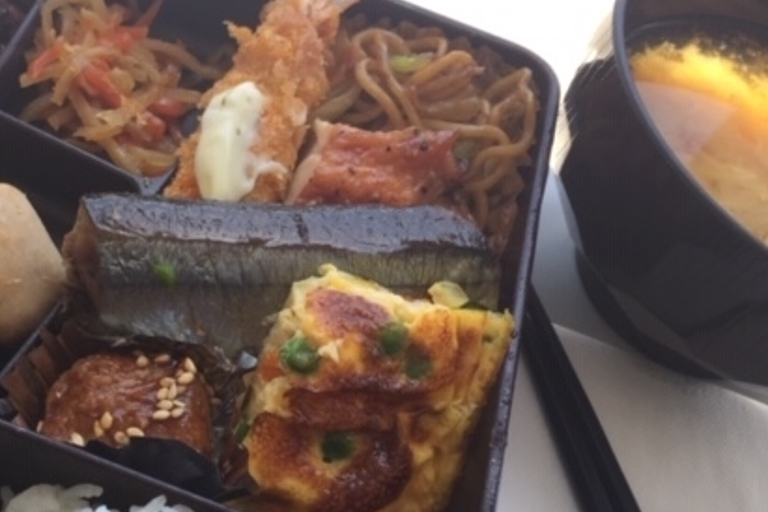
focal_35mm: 47
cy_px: 277
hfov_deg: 41.0
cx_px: 215
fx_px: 1003
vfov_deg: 28.6
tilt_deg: -56.1
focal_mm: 4.15
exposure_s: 1/208
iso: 32
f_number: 2.2
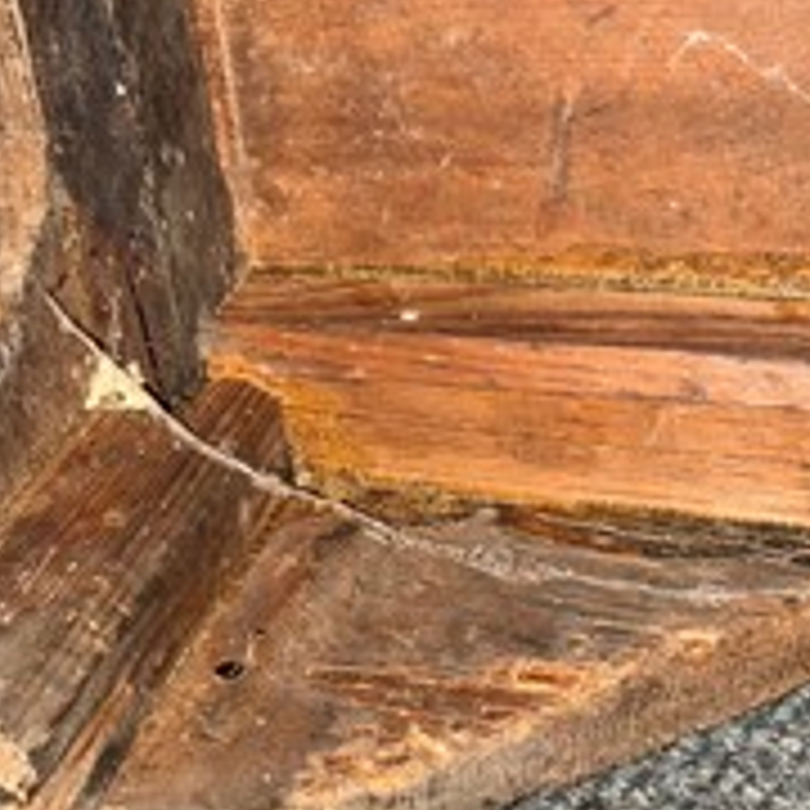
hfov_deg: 33.3
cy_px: 562
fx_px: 1350
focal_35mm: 51
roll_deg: +7.4
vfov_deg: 33.0
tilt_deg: -37.5
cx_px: 315
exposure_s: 1/26
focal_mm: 5.7
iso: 64
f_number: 1.5
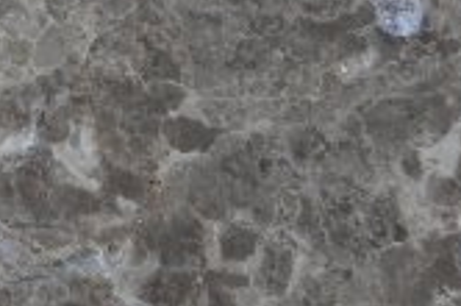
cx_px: -630
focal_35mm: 272
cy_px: -203
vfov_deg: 5.0
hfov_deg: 7.2
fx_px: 3472
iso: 200
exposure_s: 1/250
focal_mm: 25
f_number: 4
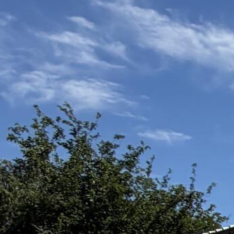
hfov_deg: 10.7
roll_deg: -0.7
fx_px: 826
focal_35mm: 108
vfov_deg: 14.5
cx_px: 709
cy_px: 402
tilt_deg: -1.9
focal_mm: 2.22
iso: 20
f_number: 2.2
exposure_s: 1/1368
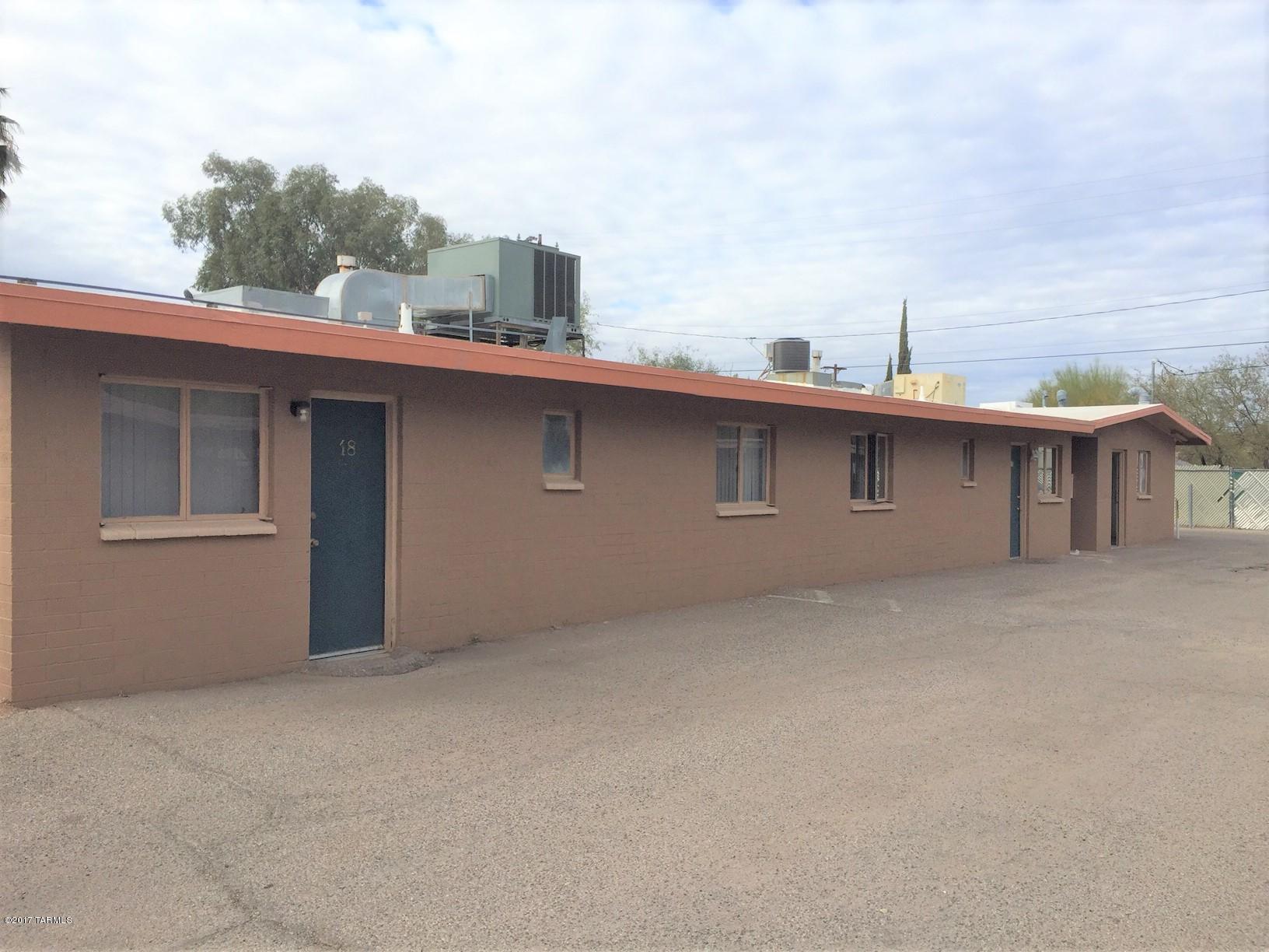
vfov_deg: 48.2
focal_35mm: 29
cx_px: 634
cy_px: 476
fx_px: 1063
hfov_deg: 61.7
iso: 32
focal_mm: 4.15
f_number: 2.2
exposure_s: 1/1721
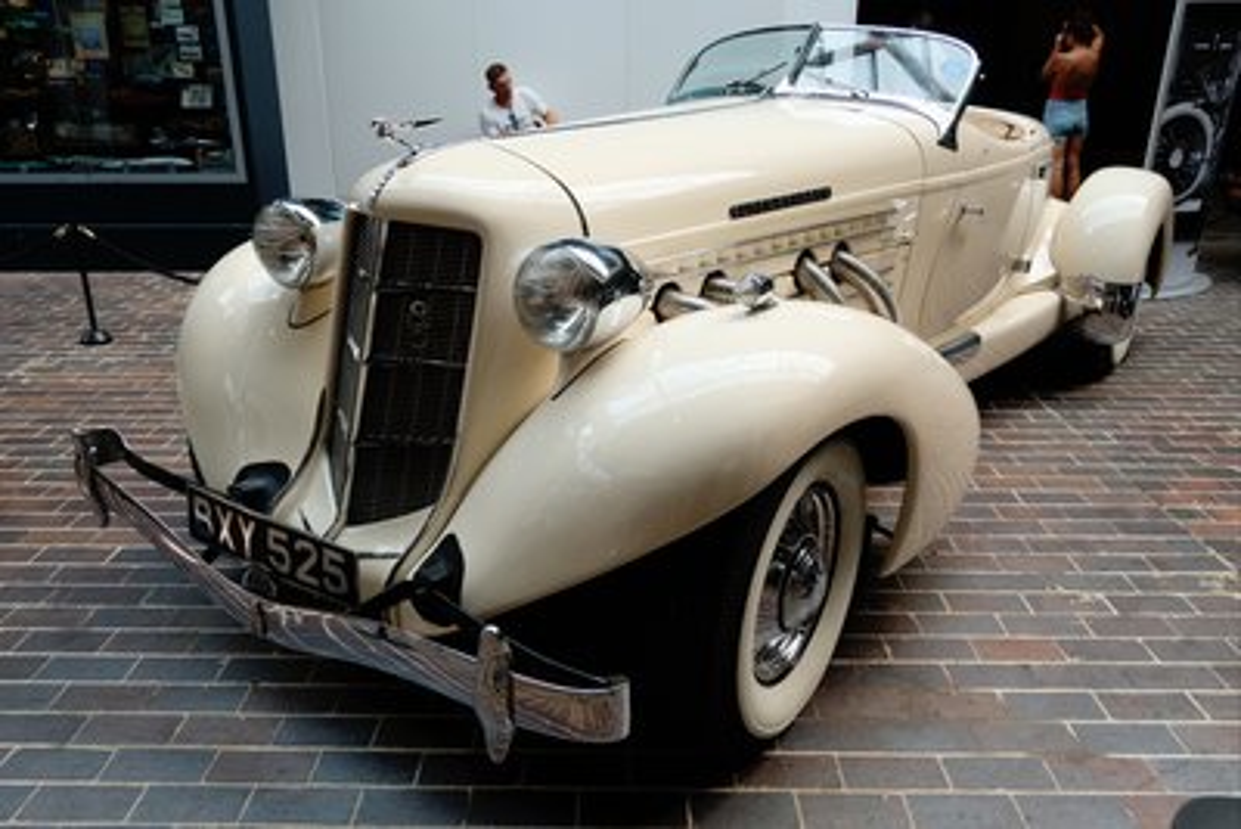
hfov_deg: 67.4
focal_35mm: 27
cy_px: 414
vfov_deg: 48.0
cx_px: 620
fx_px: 931
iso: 400
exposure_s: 1/125
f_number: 5.6
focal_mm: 18
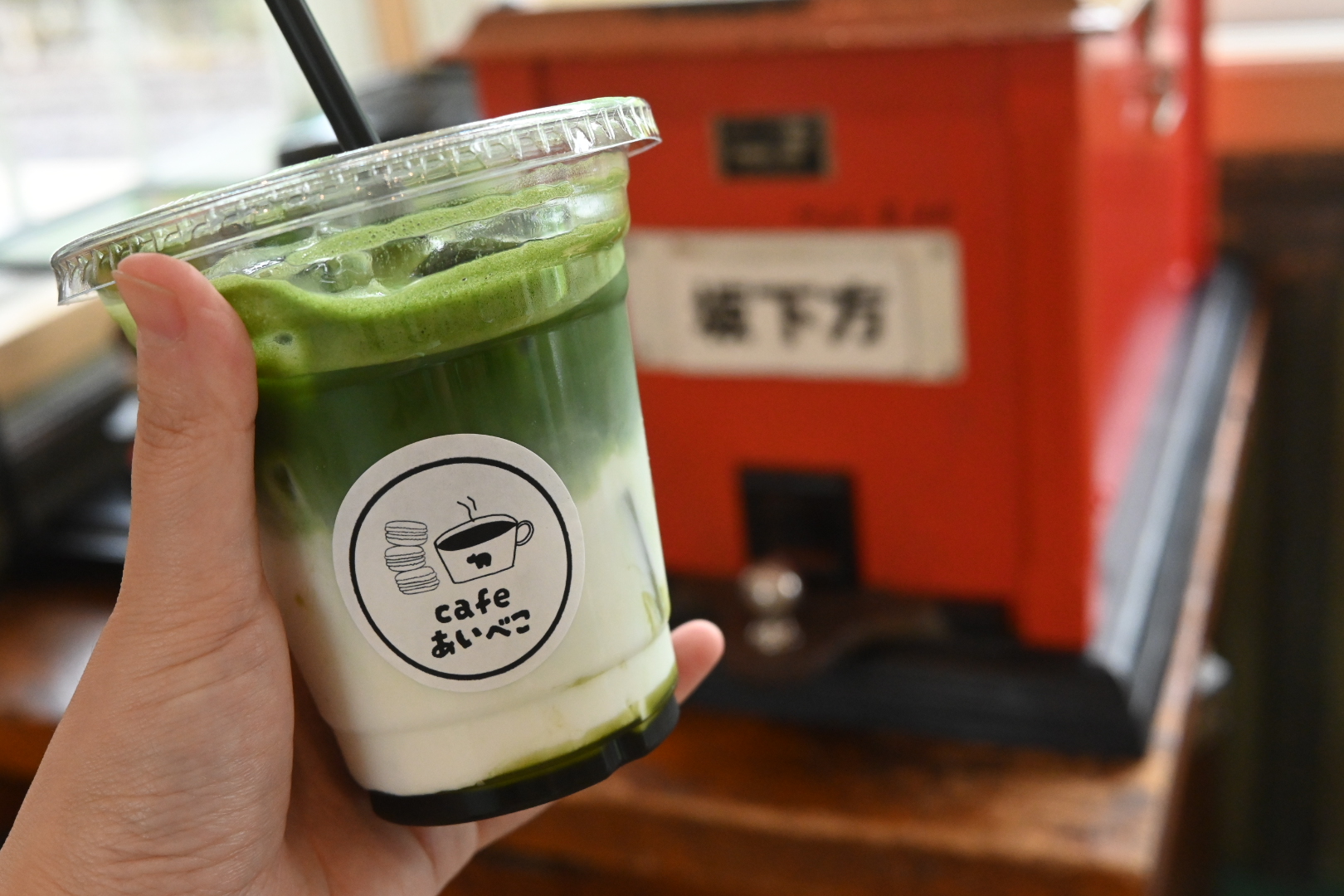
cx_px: 672
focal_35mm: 39
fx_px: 1456
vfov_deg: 34.2
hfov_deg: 49.6
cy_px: 448
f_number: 5
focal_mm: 26
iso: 2500
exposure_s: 1/250
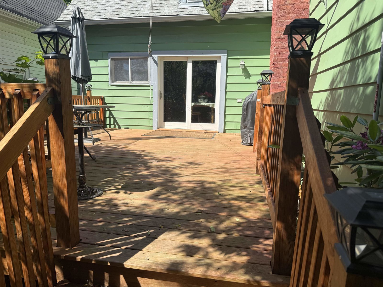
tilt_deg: -9.4
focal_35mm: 24
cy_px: 144
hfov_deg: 71.6
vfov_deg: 56.8
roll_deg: -1.6
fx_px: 266
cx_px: 192
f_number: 1.78
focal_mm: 6.76
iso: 80
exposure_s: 1/2370
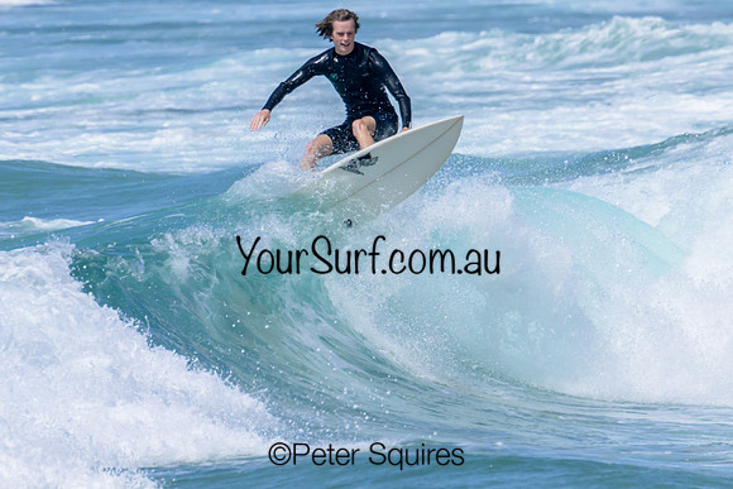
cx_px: 313
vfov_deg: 1.3
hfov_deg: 1.9
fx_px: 22133
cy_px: 314
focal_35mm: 1087
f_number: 16
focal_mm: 800
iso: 1100
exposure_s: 1/2000
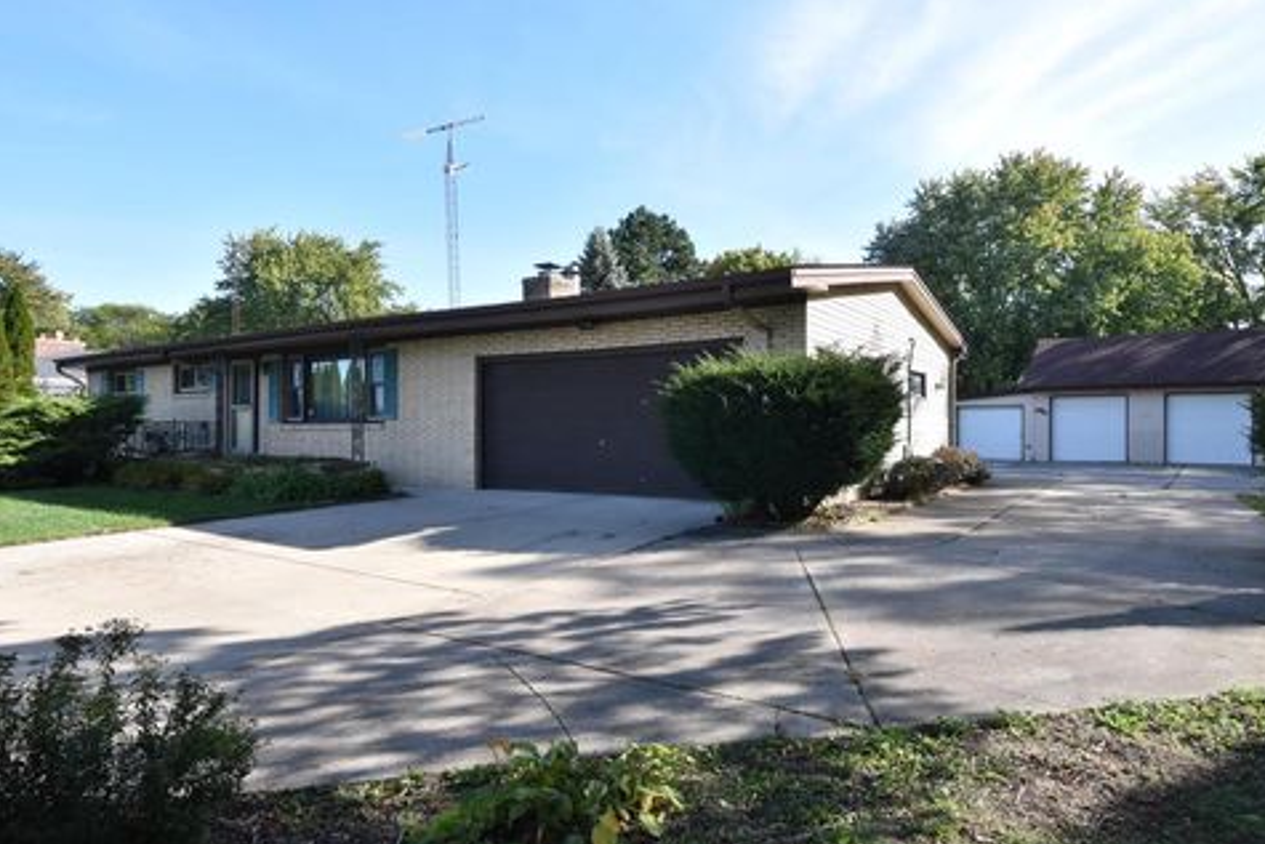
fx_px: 721
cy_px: 437
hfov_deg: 82.4
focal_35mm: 21
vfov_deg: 60.6
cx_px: 663
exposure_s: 1/400
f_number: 10
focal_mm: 13
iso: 800
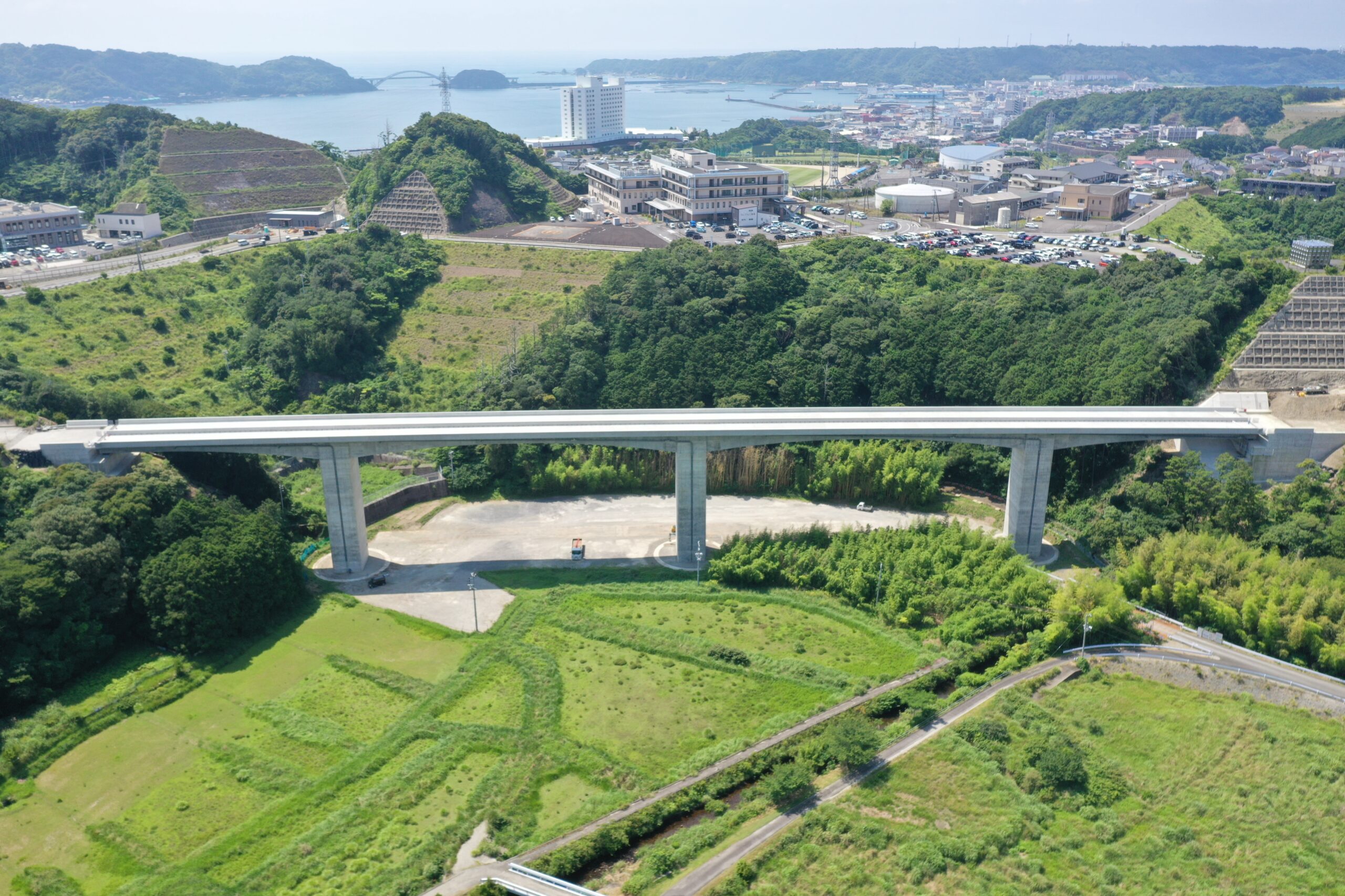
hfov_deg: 65.5
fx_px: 1046
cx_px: 672
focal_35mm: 28
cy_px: 448
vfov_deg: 46.4
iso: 100
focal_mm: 10.26
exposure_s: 1/320
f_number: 5.6
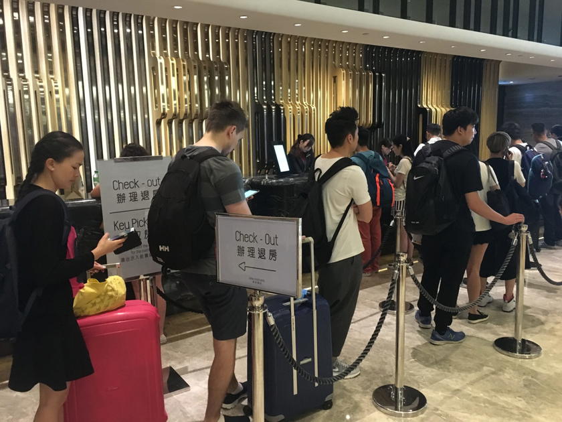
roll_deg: +0.4
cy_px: 211
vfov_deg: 48.2
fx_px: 471
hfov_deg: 61.7
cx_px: 281
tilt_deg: -9.6
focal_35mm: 29
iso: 320
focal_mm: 4.15
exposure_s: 1/17
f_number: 2.2
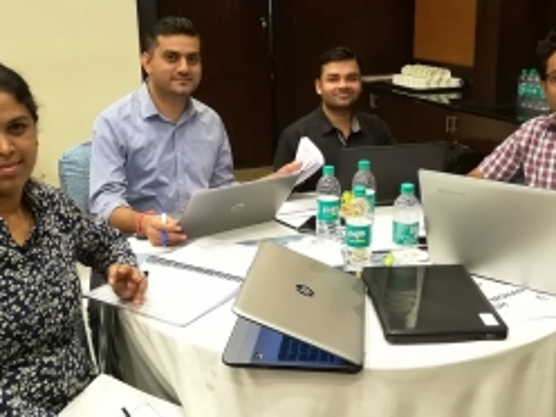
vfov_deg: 34.3
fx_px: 675
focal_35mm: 42
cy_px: 215
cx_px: 287
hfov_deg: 44.8
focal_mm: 3.83
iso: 500
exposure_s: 1/25
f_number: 2.2
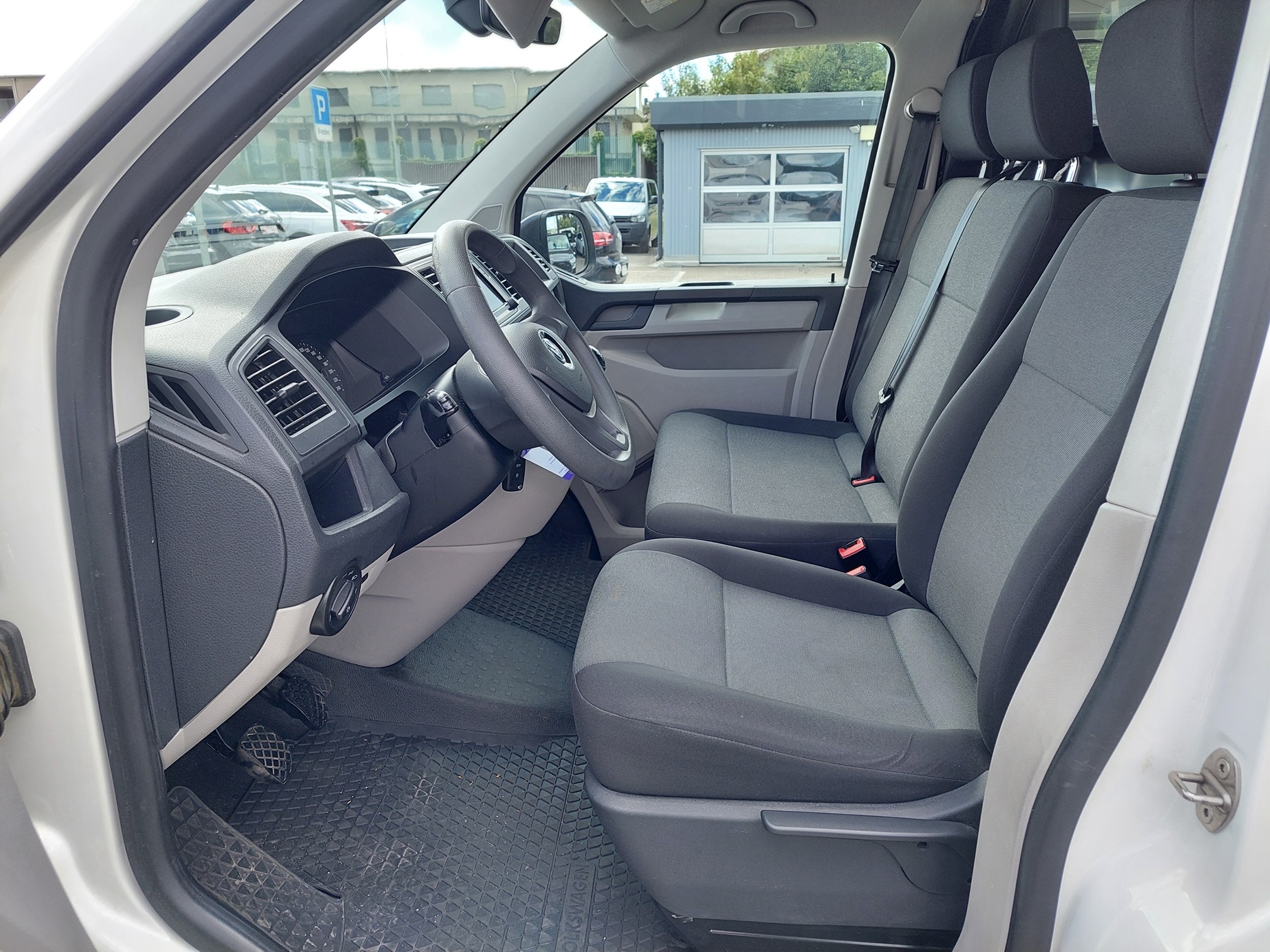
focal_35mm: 24
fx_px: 881
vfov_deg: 56.8
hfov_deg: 71.6
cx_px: 635
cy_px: 476
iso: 40
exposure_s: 1/120
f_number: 1.8
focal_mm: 5.23
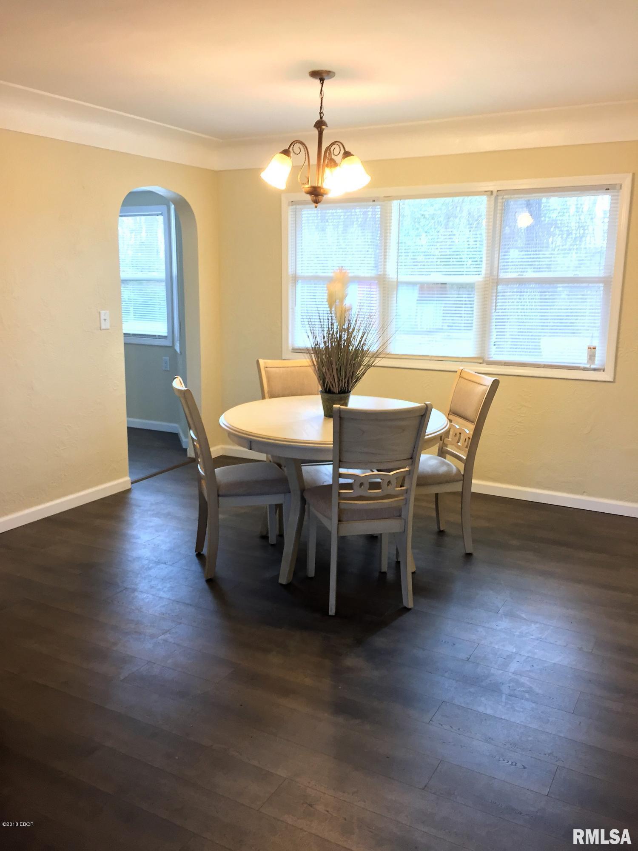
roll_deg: +0.0
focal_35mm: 29
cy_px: 426
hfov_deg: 48.2
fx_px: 713
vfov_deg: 61.7
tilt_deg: -11.3
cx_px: 319
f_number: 2.2
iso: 125
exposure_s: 1/30
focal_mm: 4.15
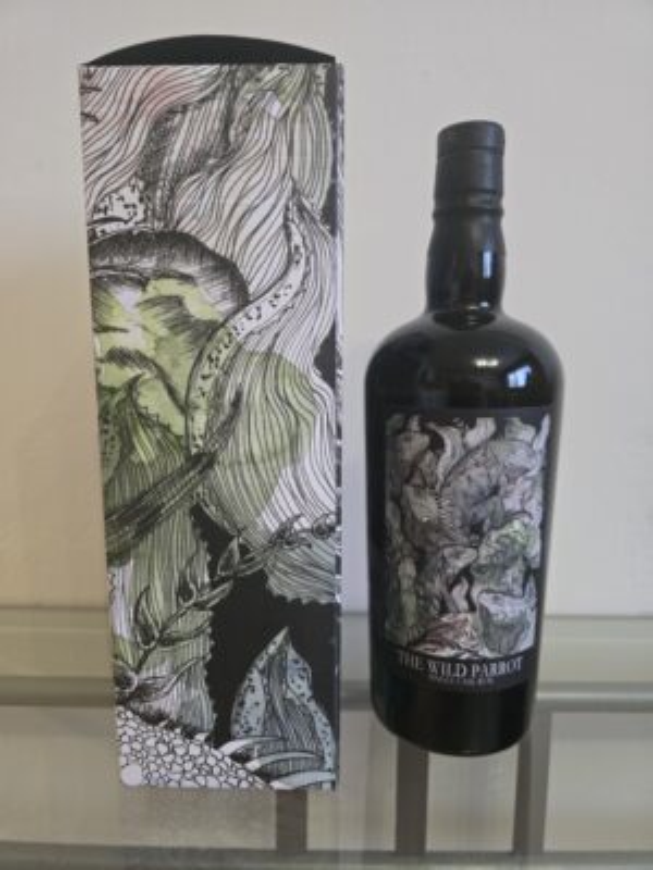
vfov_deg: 73.9
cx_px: 326
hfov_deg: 58.9
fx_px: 578
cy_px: 435
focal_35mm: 23
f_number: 1.7
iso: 1250
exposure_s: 1/100
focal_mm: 6.3
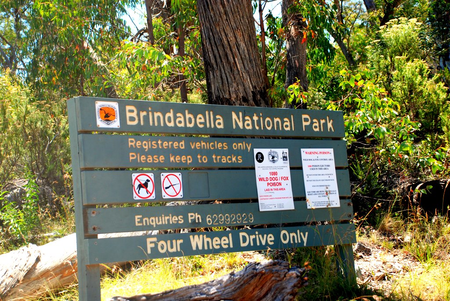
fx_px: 901
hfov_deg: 28.0
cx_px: 225
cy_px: 150
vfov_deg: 19.0
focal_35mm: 72
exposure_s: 1/125
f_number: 5.6
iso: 125
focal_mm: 48
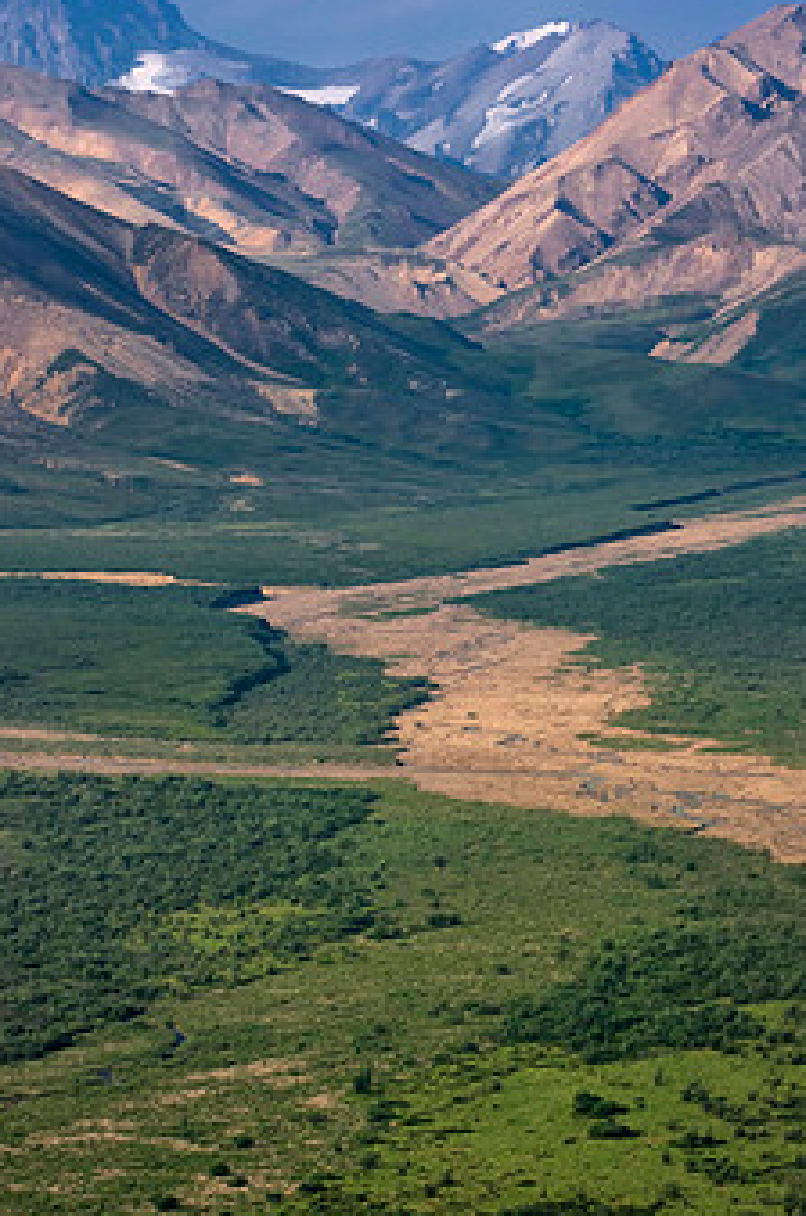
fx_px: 8093
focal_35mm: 240
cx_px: 524
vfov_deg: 8.6
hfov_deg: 5.7
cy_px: 410
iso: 400
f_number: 13
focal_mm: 120
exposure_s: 1/200
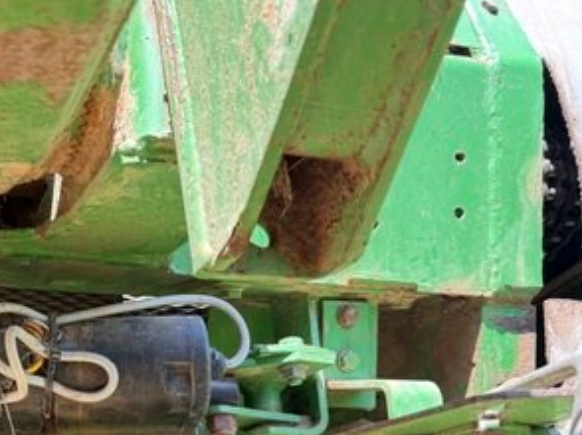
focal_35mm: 49
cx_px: -2
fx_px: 823
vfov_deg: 29.0
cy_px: 350
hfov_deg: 35.2
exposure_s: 1/248
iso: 100
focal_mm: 6.76
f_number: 1.78
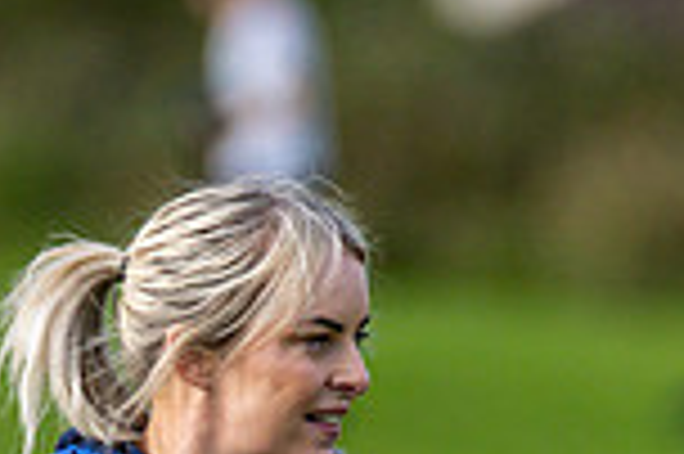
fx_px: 32682
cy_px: 715
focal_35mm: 1722
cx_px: 279
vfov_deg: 0.8
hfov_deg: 1.2
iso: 640
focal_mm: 300
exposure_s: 1/5000
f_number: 2.8
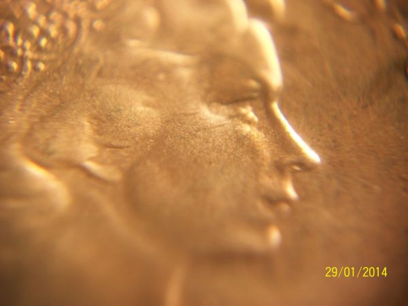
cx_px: 204
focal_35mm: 62
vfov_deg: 23.7
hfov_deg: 31.2
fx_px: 731
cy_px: 153
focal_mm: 11
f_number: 4.1
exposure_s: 1/100
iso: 85
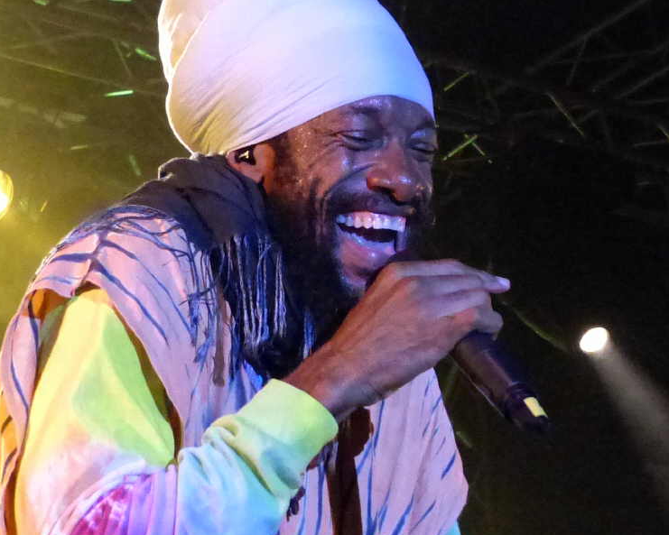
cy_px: 283
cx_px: 331
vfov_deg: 18.5
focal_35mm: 83
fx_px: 1644
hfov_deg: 23.0
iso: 1600
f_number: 2.8
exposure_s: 1/160
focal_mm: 11.4
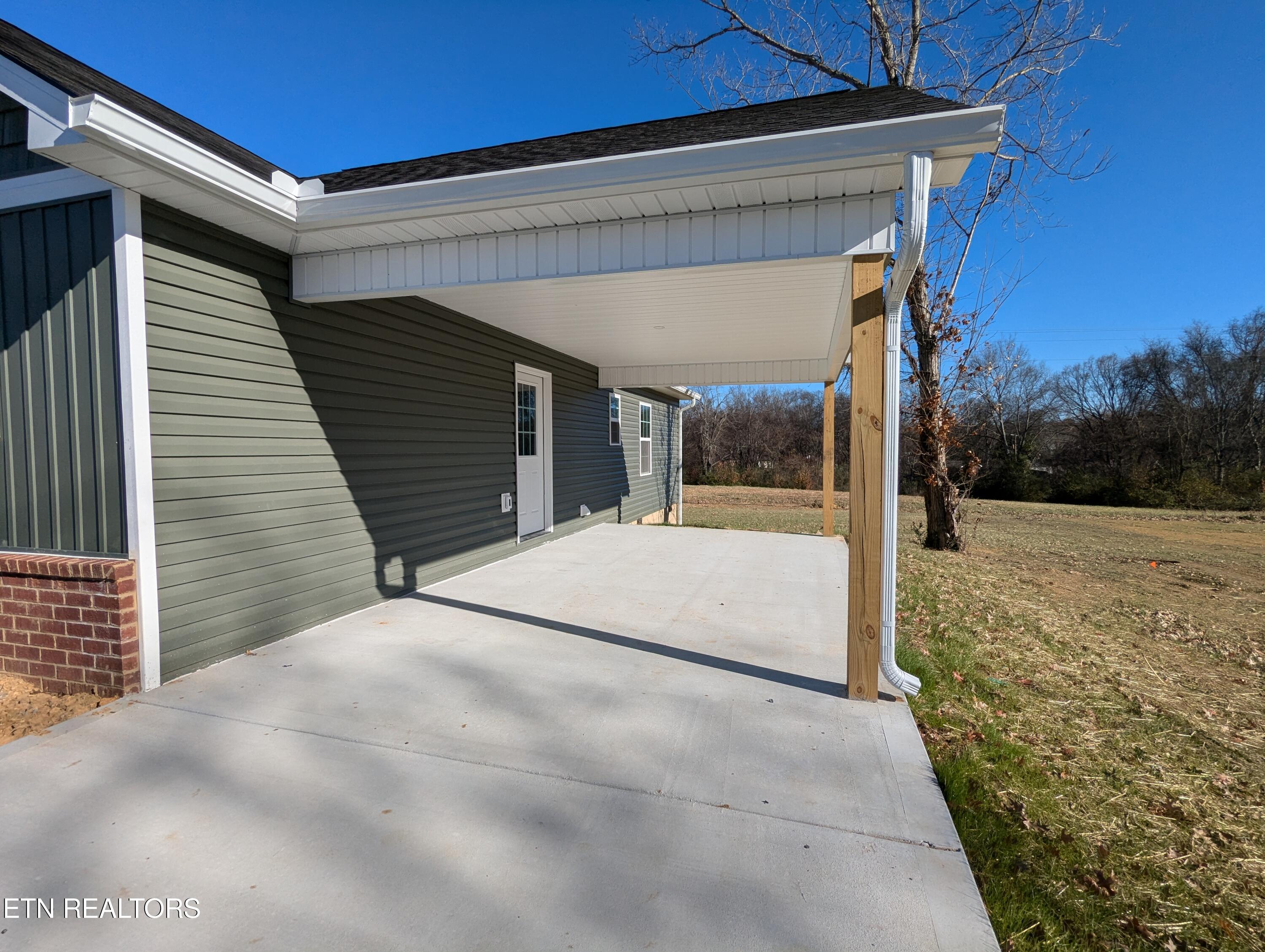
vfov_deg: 78.2
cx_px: 632
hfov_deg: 94.4
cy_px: 476
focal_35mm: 16
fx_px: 585
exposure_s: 1/2571
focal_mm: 2.35
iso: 48
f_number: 2.2
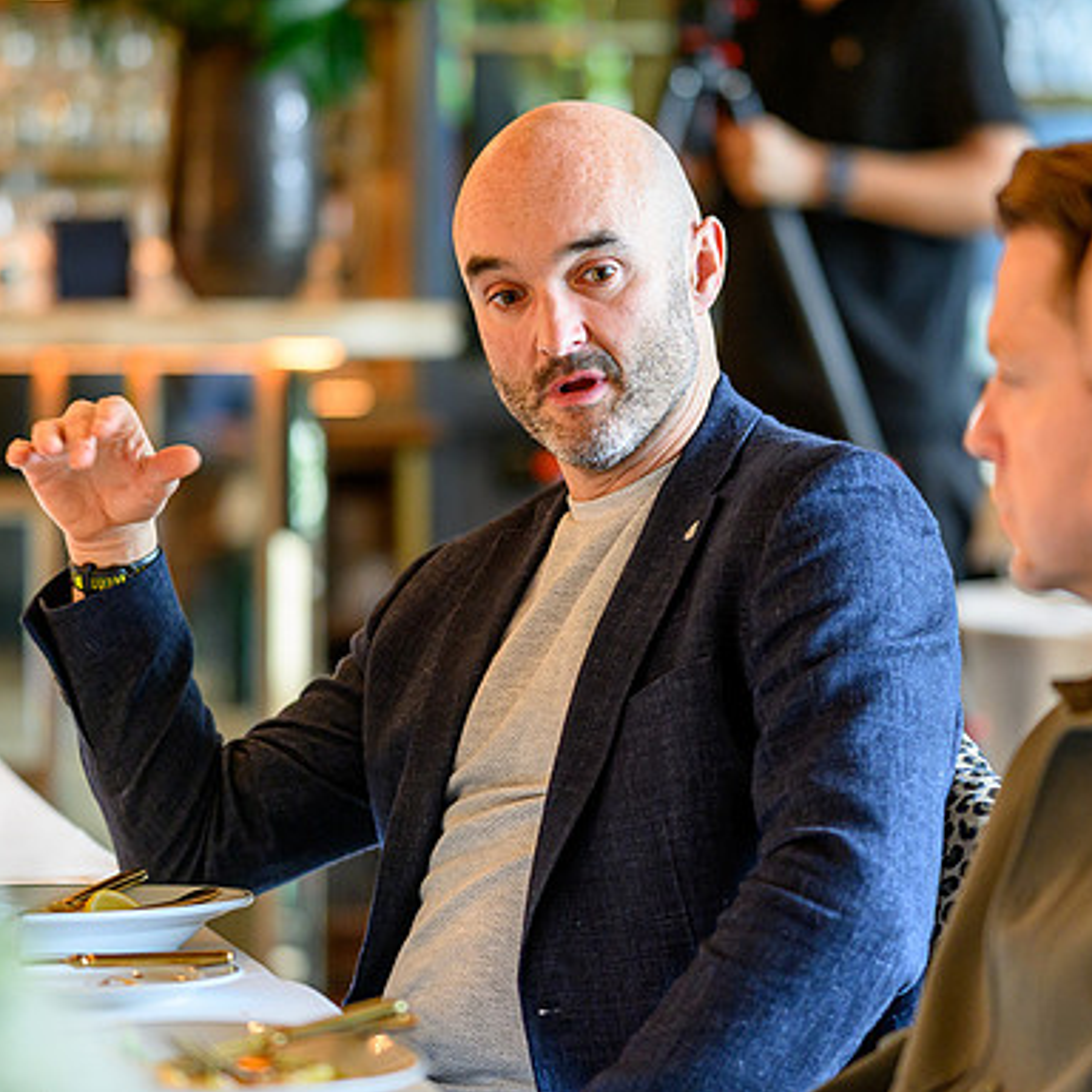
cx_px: 563
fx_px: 5853
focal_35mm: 164
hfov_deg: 10.7
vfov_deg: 10.7
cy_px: 546
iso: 900
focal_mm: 85
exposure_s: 1/200
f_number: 1.8
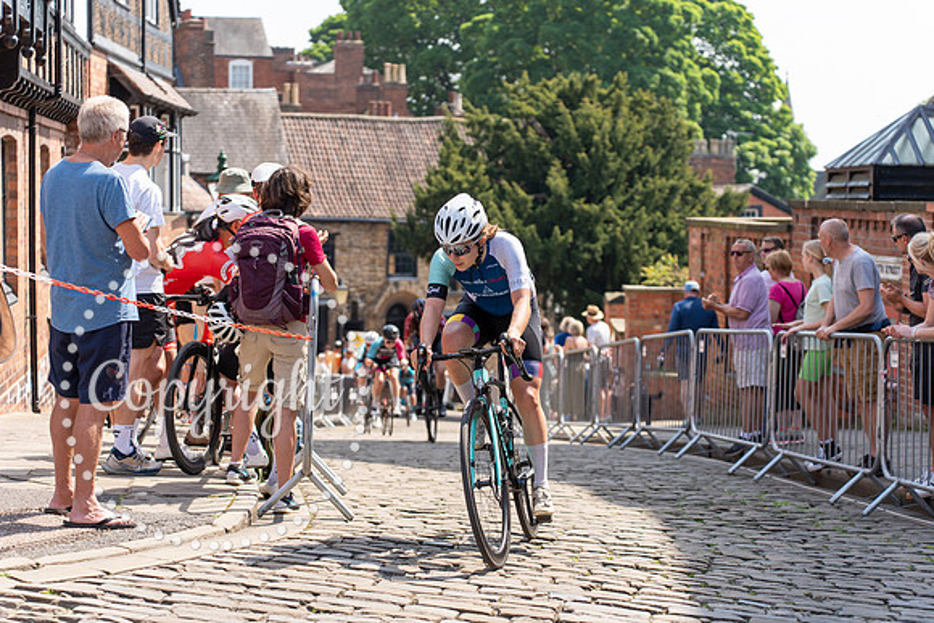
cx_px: 467
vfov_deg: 18.9
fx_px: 1868
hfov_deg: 28.1
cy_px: 312
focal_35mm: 72
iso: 160
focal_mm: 72
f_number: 3.5
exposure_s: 1/2500
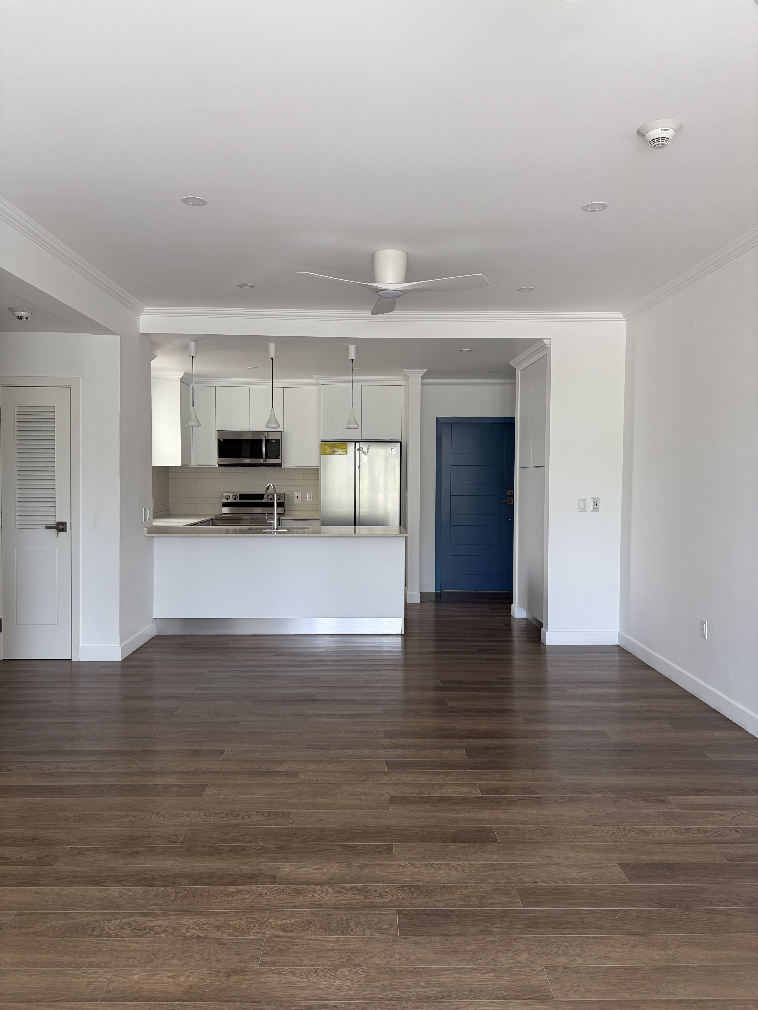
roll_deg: -0.7
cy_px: 505
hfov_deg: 53.1
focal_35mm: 26
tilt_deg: -2.0
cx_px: 379
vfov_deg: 67.3
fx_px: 759
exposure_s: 1/122
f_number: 1.6
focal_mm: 5.96
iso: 64
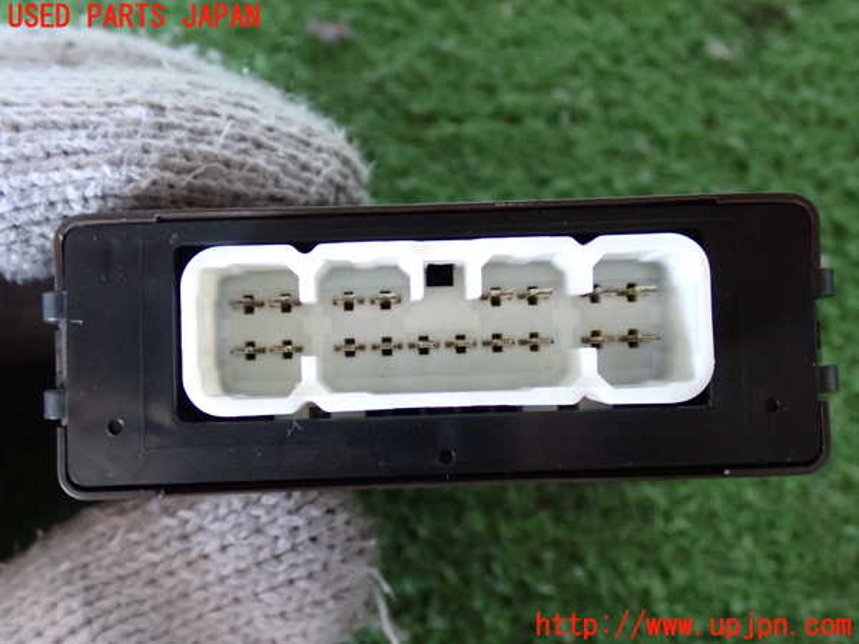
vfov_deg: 29.1
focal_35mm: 50
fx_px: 1241
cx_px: 430
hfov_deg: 38.2
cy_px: 322
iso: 800
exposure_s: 1/30
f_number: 3.2
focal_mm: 9.01
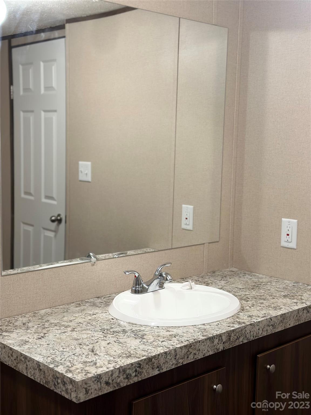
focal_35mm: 48
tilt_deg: -6.4
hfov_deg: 30.3
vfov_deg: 39.7
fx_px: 575
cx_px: 156
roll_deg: -0.9
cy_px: 208
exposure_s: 1/60
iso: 160
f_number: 1.78
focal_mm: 6.86
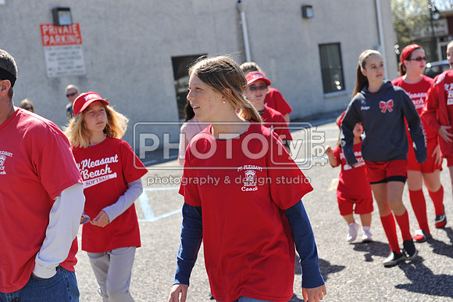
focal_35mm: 70
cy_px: 151
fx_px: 880
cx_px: 226
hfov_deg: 28.9
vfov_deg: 19.4
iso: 200
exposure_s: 1/400
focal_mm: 70
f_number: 5
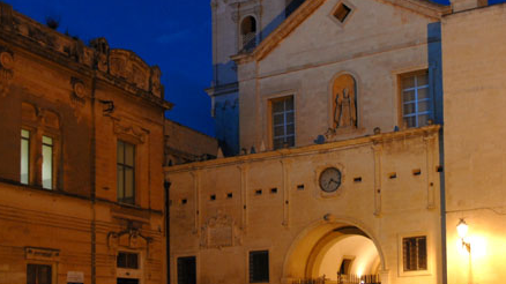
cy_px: 88
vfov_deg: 24.3
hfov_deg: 41.6
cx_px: 334
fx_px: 657
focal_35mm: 49
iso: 500
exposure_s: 1/10
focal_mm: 22
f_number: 3.8
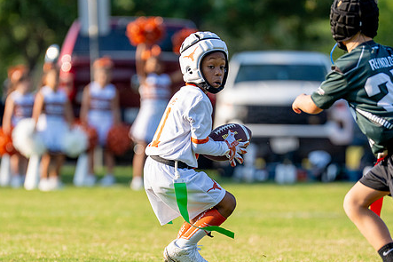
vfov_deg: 3.2
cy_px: 173
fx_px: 4714
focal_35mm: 432
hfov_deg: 4.8
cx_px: 191
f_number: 2.8
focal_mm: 200
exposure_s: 1/2000
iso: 250
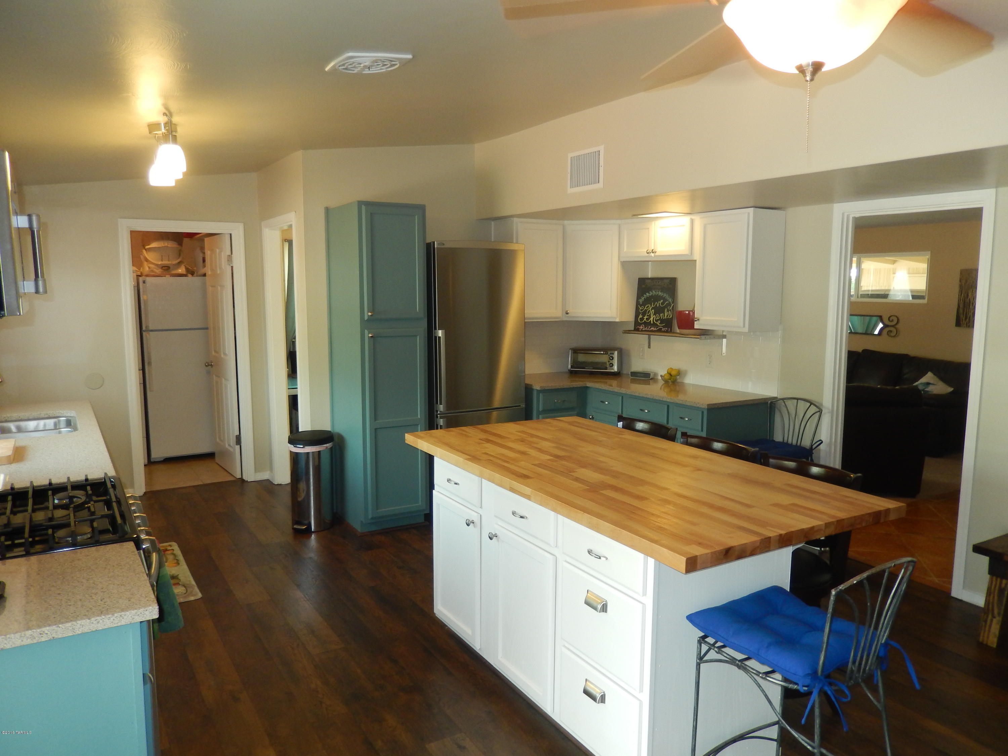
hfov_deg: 69.4
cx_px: 504
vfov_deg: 54.9
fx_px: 728
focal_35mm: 25
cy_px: 378
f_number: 3.4
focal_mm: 4.5
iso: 180
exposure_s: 1/30
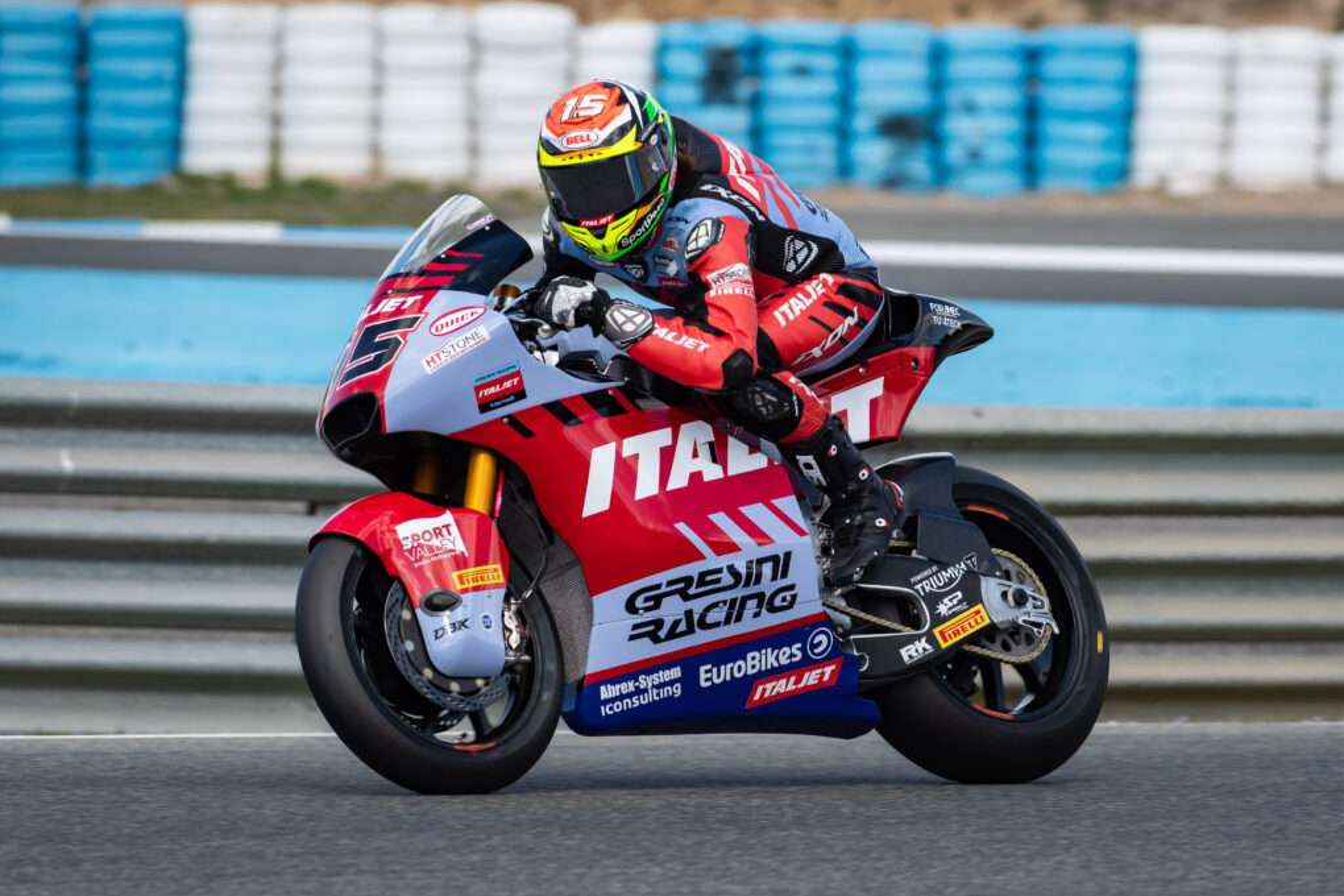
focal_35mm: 477
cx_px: 711
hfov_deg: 4.3
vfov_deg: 2.9
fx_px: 17807
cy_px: 424
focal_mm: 300
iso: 500
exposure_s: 1/1600
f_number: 6.3
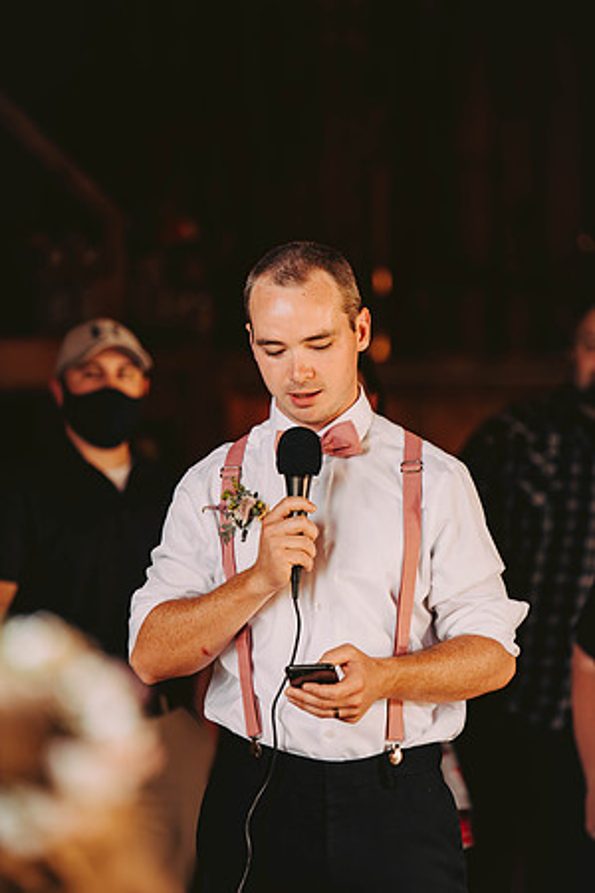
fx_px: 4090
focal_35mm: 165
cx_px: 298
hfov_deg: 8.3
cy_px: 446
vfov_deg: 12.5
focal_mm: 165
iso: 320
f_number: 2.8
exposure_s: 1/80
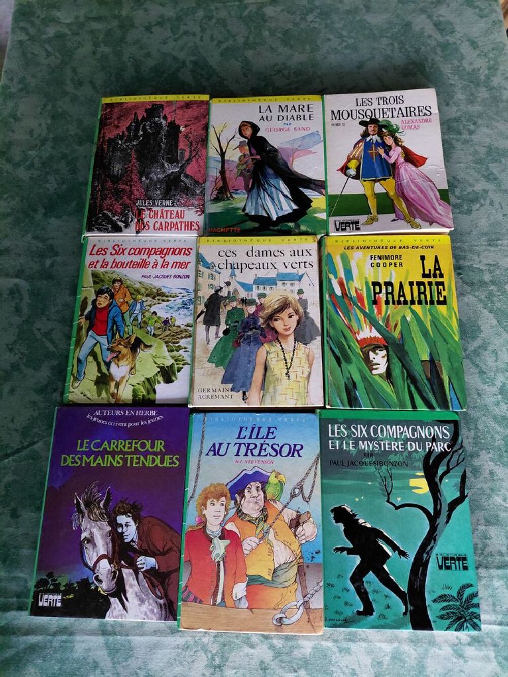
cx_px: 254
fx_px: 489
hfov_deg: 54.9
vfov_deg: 69.4
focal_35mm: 25
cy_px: 338
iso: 640
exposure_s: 1/25
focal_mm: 4.69
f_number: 1.8
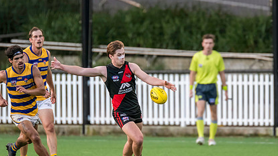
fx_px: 5868
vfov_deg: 1.5
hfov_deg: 2.7
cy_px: 98
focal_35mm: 796
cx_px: 144
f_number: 4
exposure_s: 1/1250
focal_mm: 420
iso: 3200
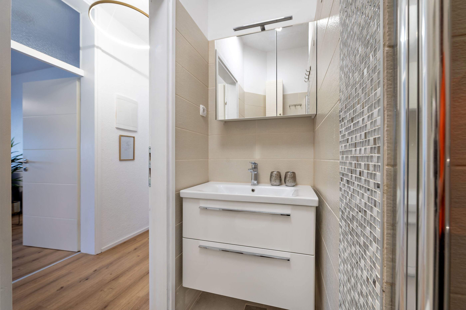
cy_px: 155
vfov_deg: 81.1
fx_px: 181
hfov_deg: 104.3
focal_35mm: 14
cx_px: 233
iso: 100
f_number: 7.1
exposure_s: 1/8
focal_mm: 14
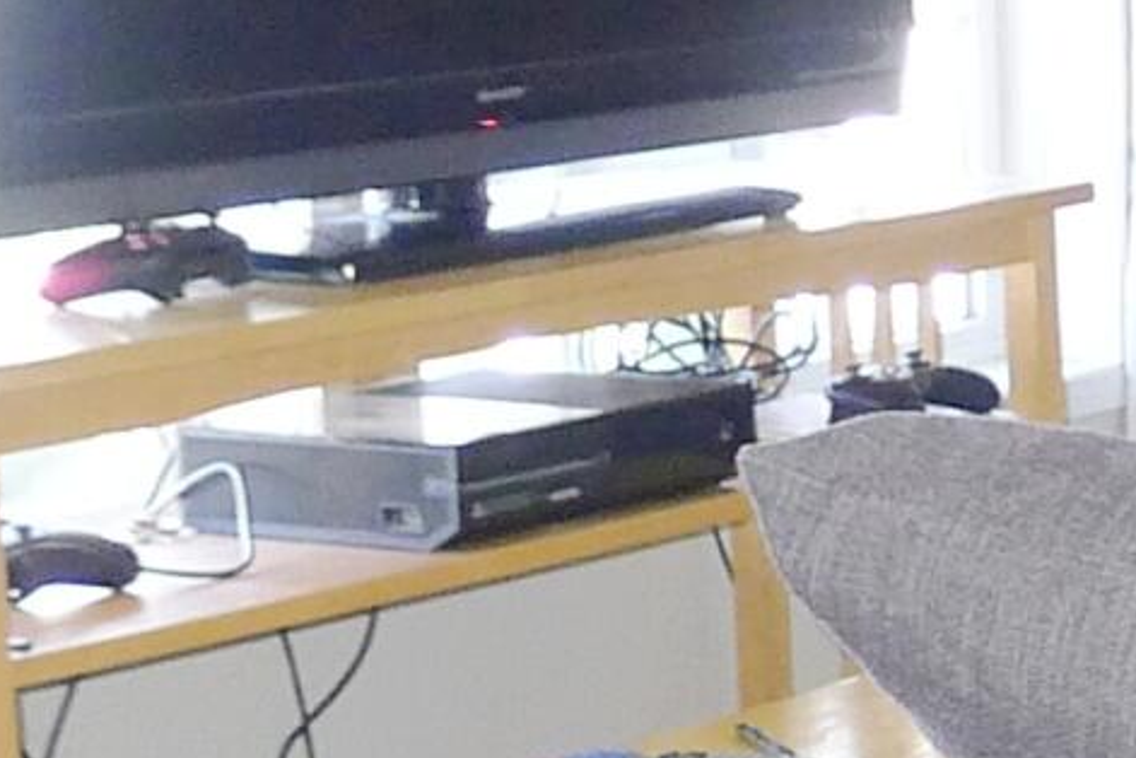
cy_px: 362
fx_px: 4828
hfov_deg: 12.2
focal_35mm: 153
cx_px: 2137
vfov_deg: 9.0
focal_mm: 5.1
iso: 320
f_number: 2
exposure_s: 1/60
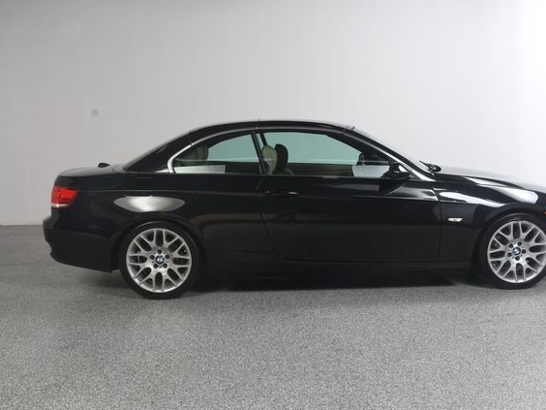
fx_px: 568
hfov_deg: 51.2
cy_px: 205
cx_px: 307
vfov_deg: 39.7
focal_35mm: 36
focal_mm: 22
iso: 100
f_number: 9
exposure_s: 1/160
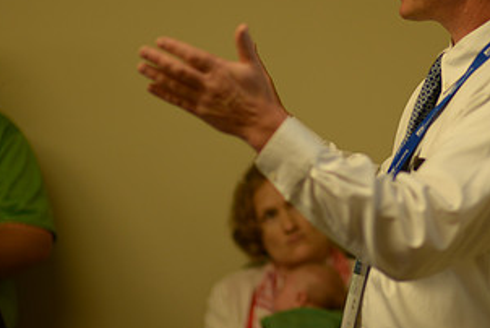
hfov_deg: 12.5
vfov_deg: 8.4
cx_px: 420
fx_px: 2221
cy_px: 134
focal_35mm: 163
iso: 320
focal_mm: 85
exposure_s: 1/200
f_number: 1.4
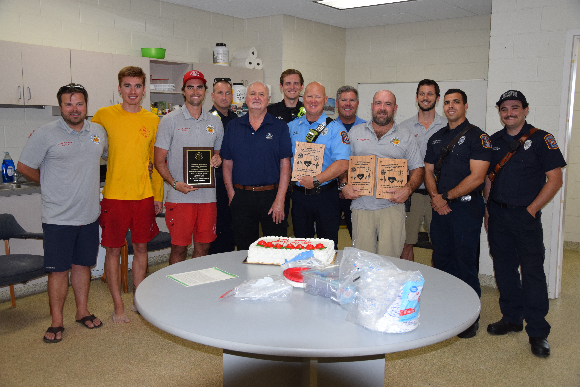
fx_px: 580
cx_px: 290
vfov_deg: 36.9
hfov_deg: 53.1
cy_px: 194
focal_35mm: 36
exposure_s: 1/100
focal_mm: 24
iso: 800
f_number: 5
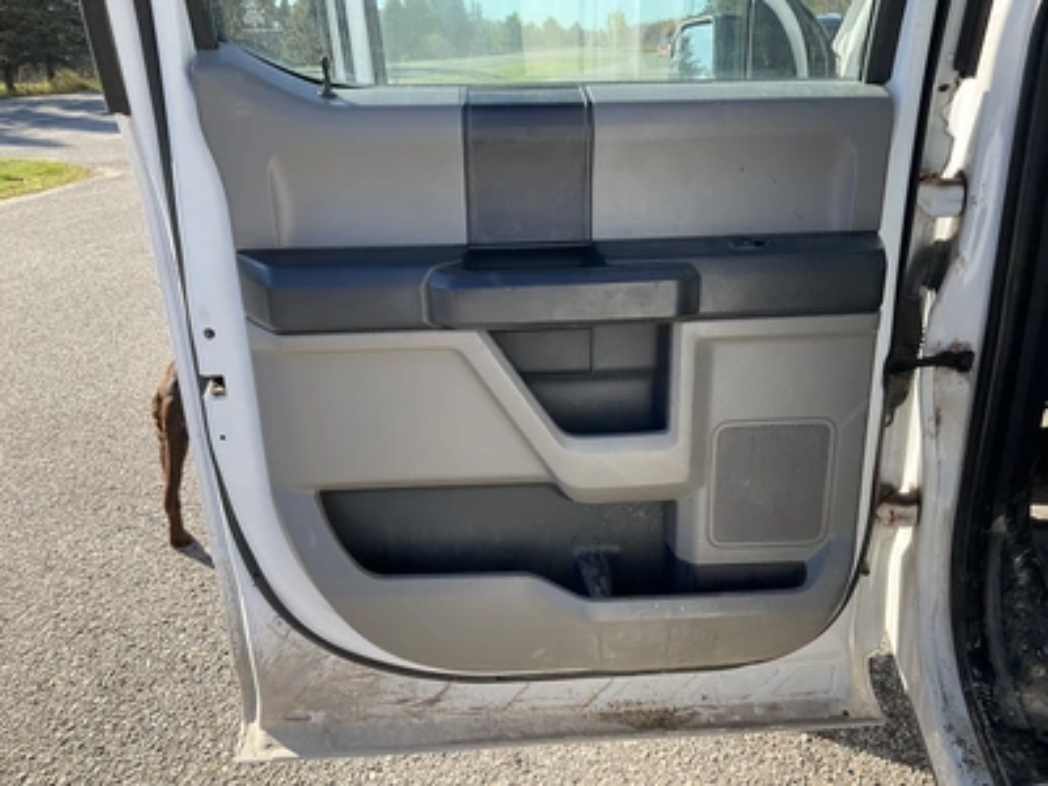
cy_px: 393
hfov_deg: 61.7
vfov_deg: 48.2
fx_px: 878
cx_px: 524
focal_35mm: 29
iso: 25
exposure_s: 1/473
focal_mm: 3
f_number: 1.8
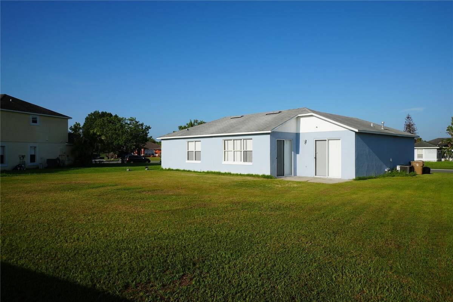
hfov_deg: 73.8
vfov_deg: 53.1
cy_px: 151
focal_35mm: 24
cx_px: 226
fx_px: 302
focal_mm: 16
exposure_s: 1/1000
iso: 100
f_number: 5
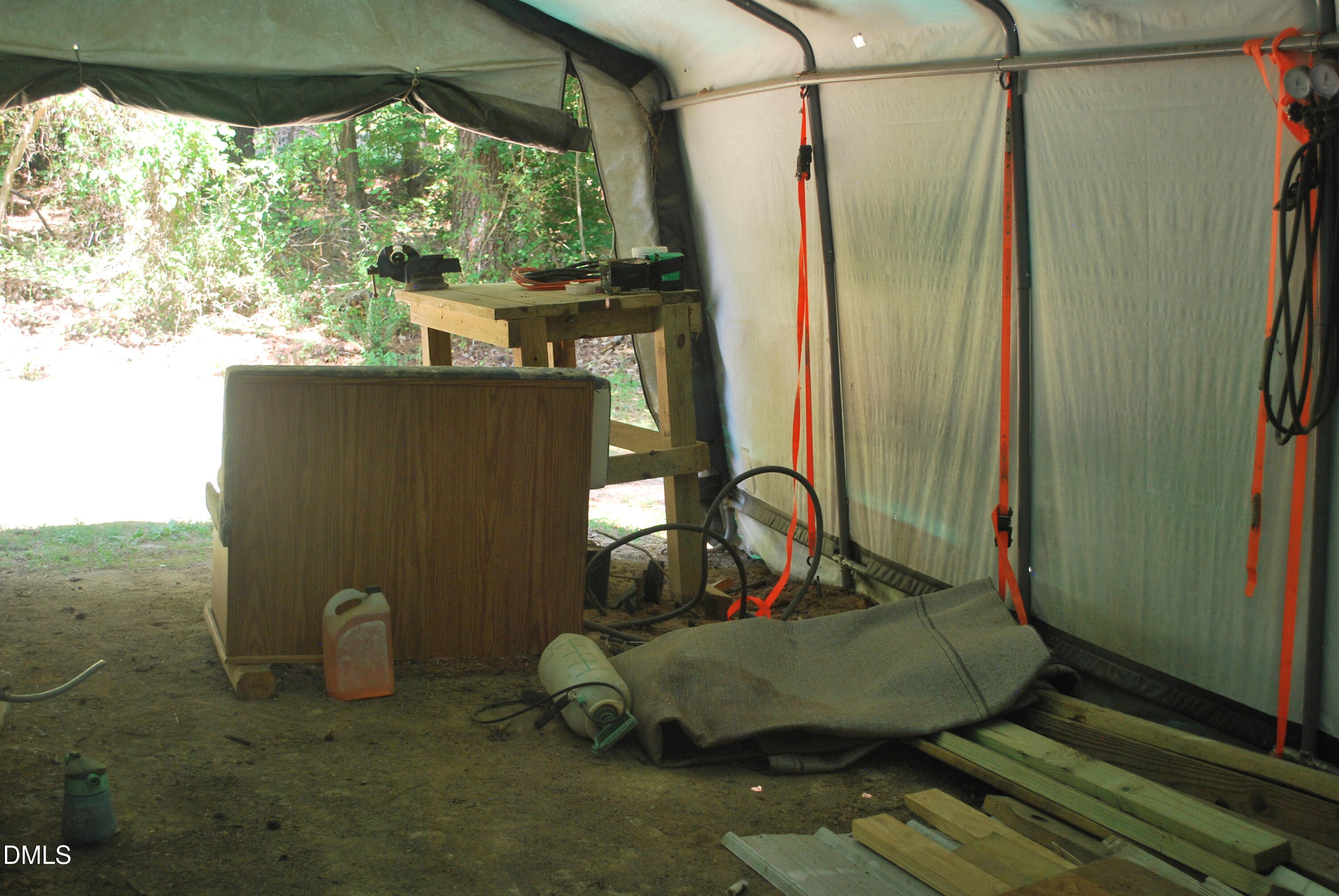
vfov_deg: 28.1
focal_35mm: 48
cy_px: 448
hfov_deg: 41.1
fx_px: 1787
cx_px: 670
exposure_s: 1/50
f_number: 5
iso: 400
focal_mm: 32
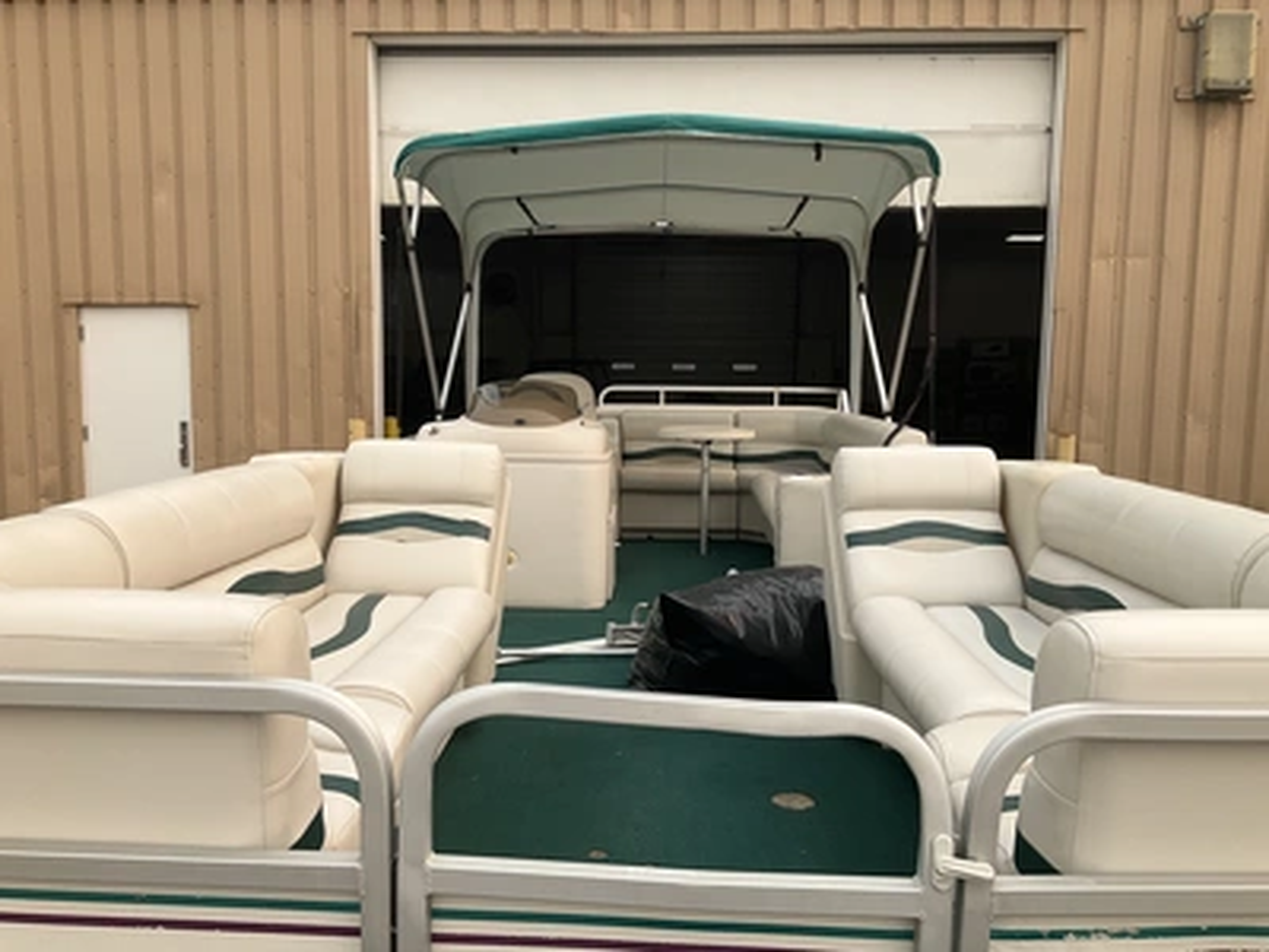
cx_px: 634
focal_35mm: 29
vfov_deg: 48.2
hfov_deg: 61.7
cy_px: 476
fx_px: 1063
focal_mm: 3
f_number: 1.8
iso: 25
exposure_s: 1/1076
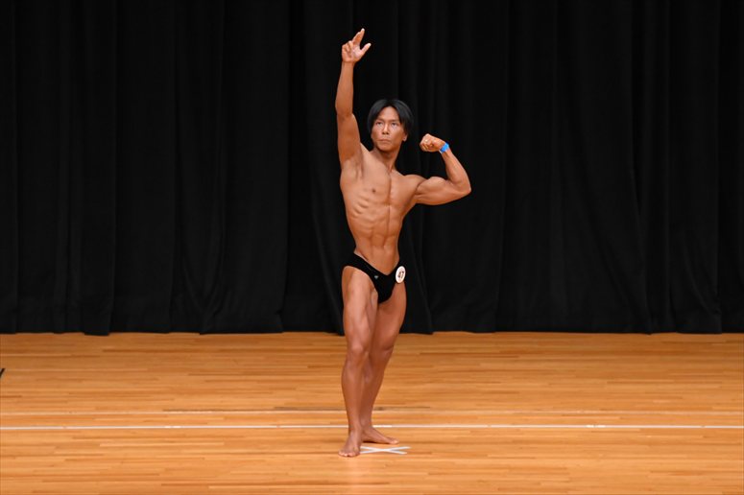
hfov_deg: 8.6
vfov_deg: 5.7
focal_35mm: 240
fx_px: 4958
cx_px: 372
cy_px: 248
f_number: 5.6
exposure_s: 1/400
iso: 3200
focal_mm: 160
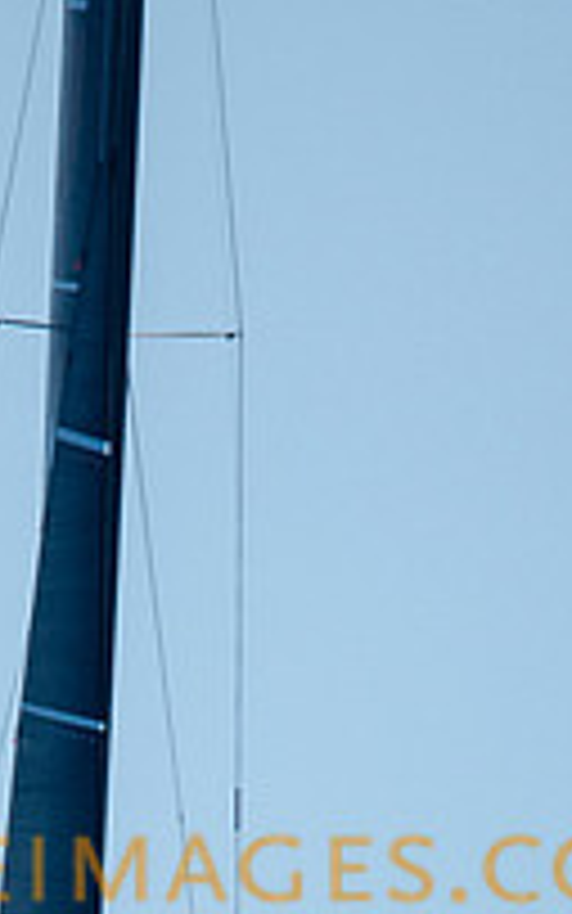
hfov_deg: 0.7
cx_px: 27
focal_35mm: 1934
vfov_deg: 1.1
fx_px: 48204
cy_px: 1124
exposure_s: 1/3200
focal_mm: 300
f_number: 4
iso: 200
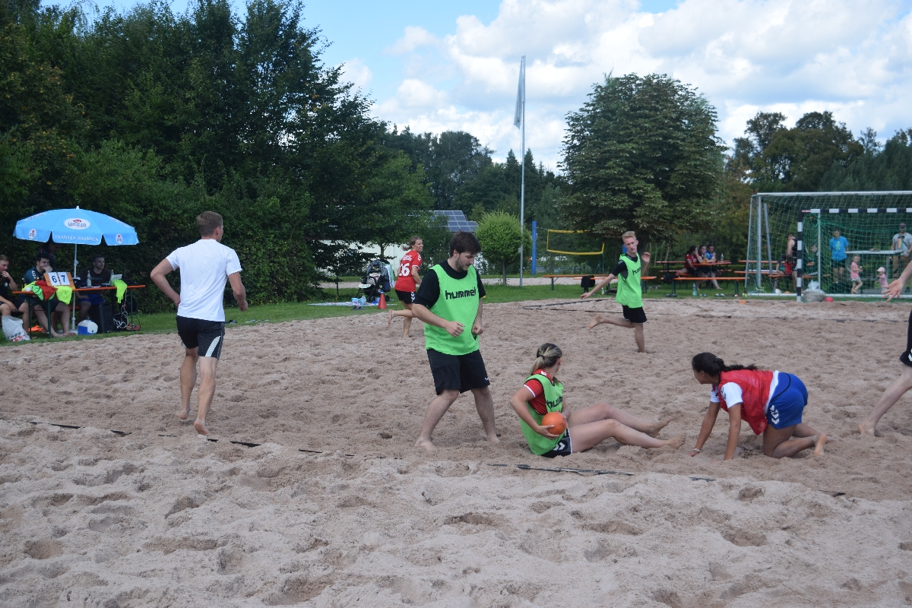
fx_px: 1292
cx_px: 456
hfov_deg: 38.9
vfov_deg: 26.5
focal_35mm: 51
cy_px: 304
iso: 400
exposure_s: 1/1250
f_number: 5.6
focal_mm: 34
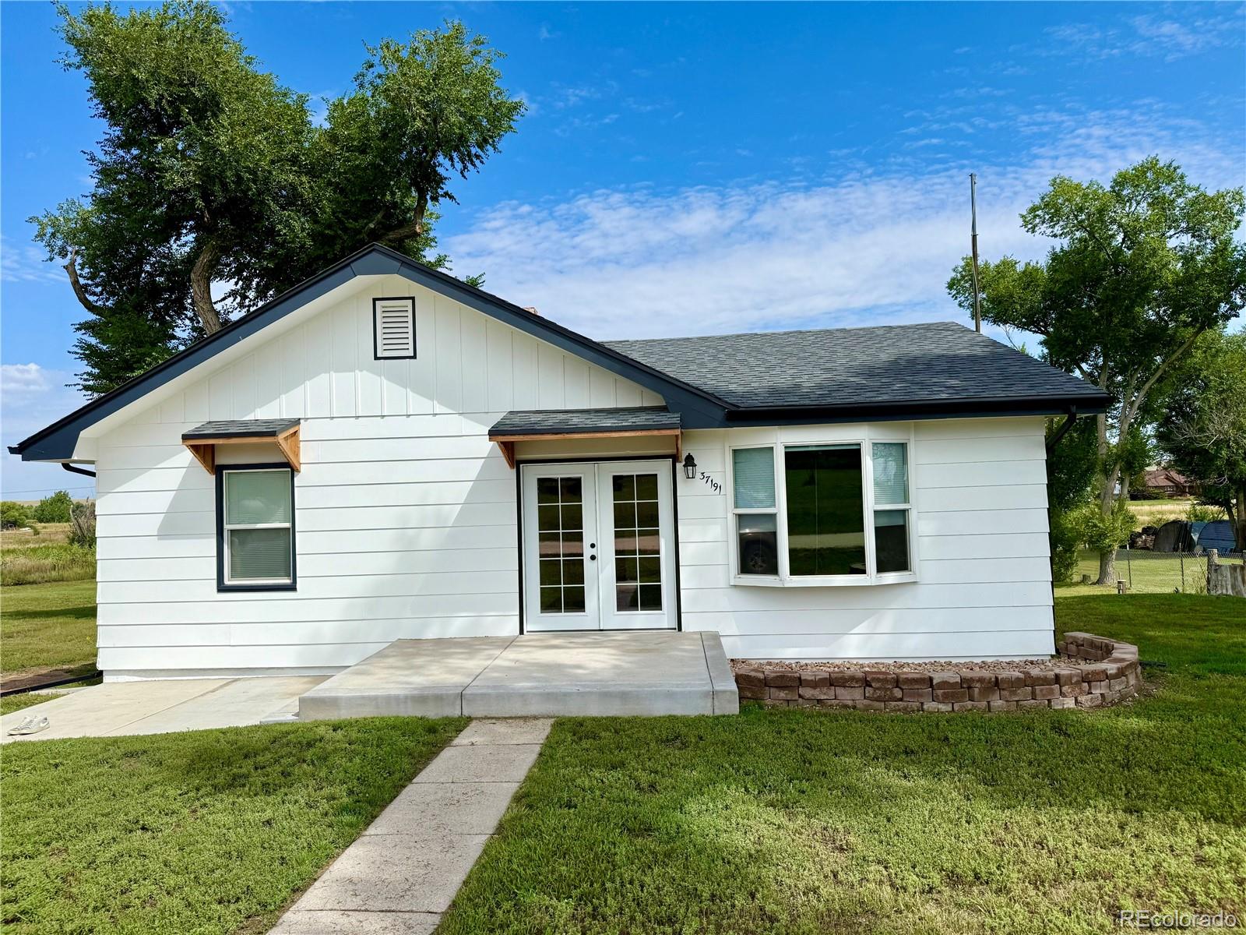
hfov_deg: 71.6
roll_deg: +1.6
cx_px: 623
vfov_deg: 56.8
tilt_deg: +2.1
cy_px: 468
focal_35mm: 24
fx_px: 864
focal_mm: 6.76
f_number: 1.78
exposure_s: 1/7353
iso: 80
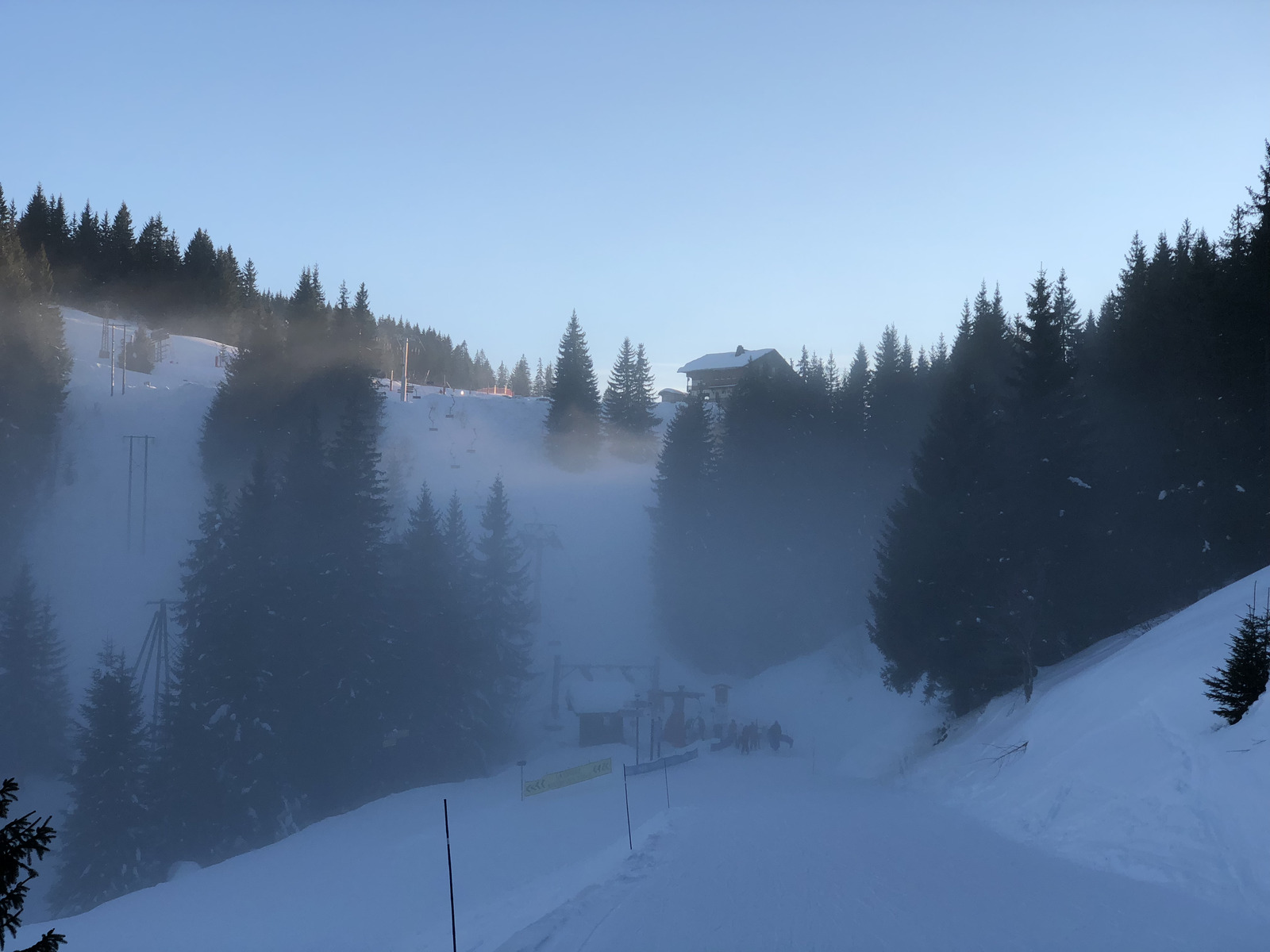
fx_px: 1908
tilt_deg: +3.9
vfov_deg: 28.0
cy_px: 476
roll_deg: -0.9
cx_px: 635
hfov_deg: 36.8
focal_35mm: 52
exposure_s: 1/510
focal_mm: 6
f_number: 2.4
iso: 16
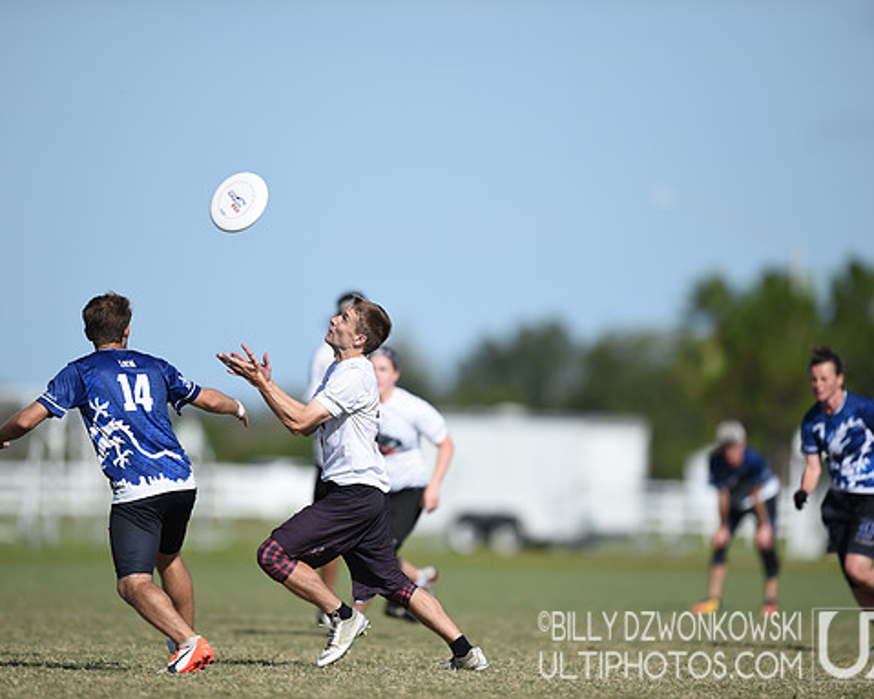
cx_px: 421
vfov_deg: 3.4
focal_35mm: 454
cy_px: 349
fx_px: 11741
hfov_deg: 4.3
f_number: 2.8
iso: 100
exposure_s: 1/2500
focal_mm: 400
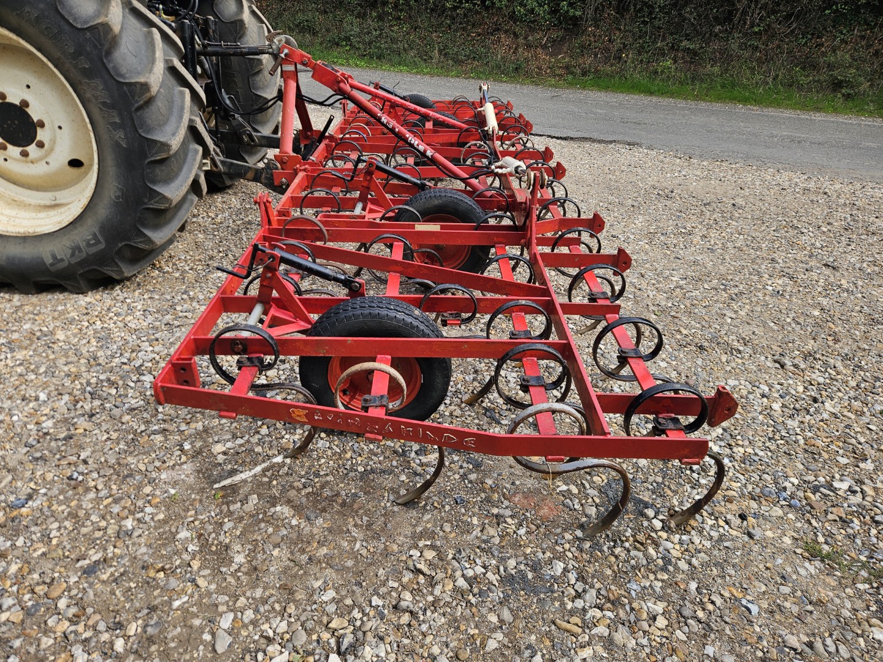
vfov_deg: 58.9
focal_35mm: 23
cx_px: 442
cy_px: 331
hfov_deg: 73.9
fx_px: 587
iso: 25
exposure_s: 1/671
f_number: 1.8
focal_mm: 5.4
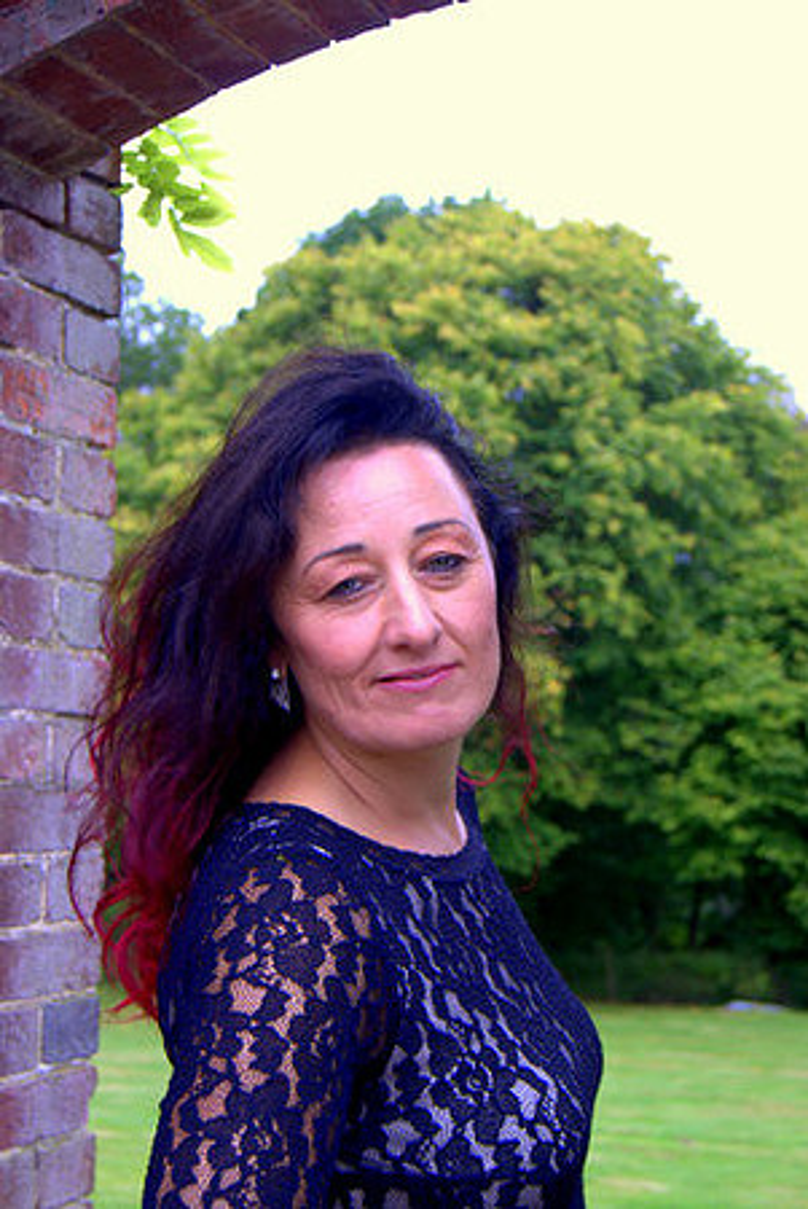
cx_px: 404
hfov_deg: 25.8
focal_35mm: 52
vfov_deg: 37.8
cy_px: 604
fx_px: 1763
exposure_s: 1/60
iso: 100
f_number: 5
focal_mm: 35
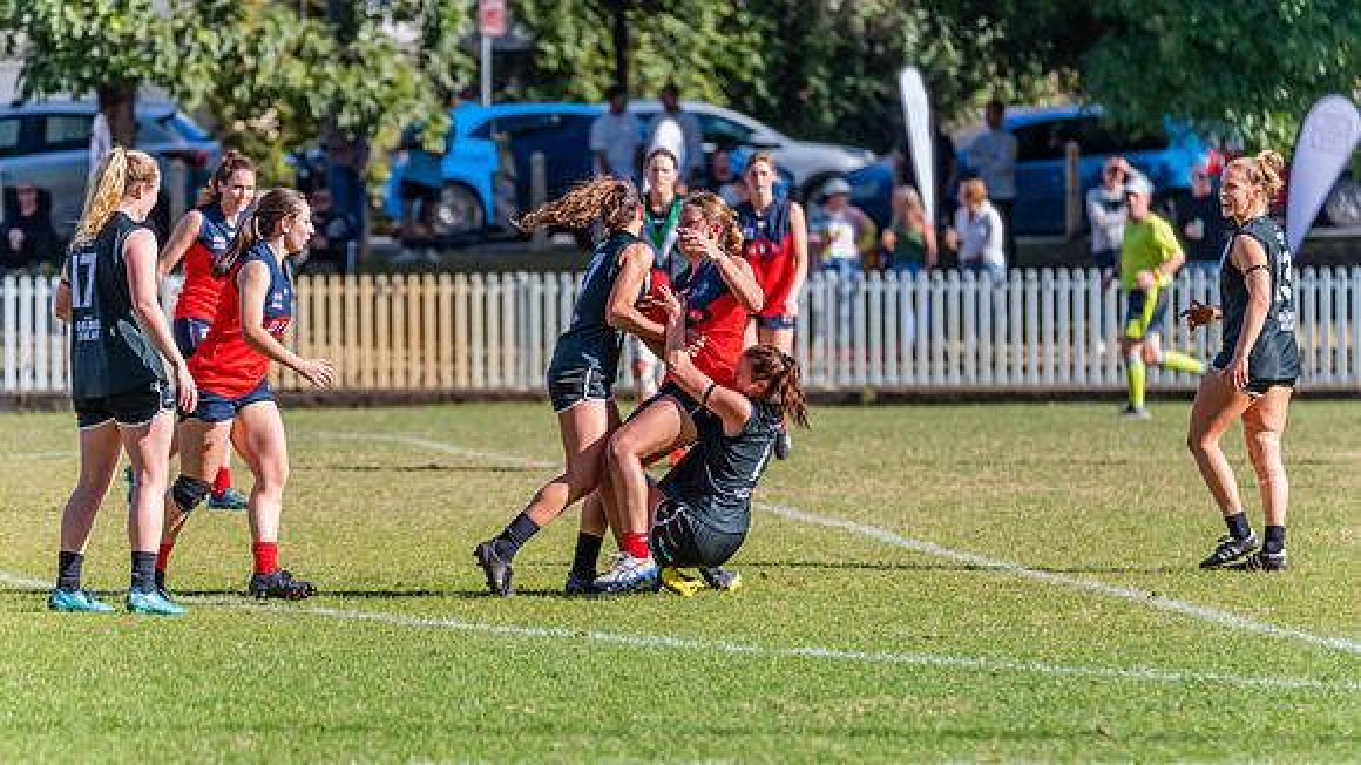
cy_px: 449
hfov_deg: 6.3
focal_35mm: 343
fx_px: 12360
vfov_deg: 3.5
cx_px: 680
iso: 800
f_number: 6.3
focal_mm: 320
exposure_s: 1/1600
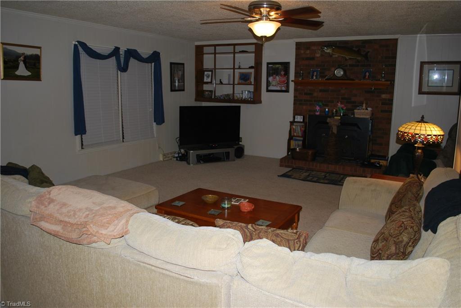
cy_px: 154
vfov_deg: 48.0
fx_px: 346
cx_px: 230
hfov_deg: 67.4
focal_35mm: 27
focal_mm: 18
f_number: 3.5
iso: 200
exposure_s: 1/60
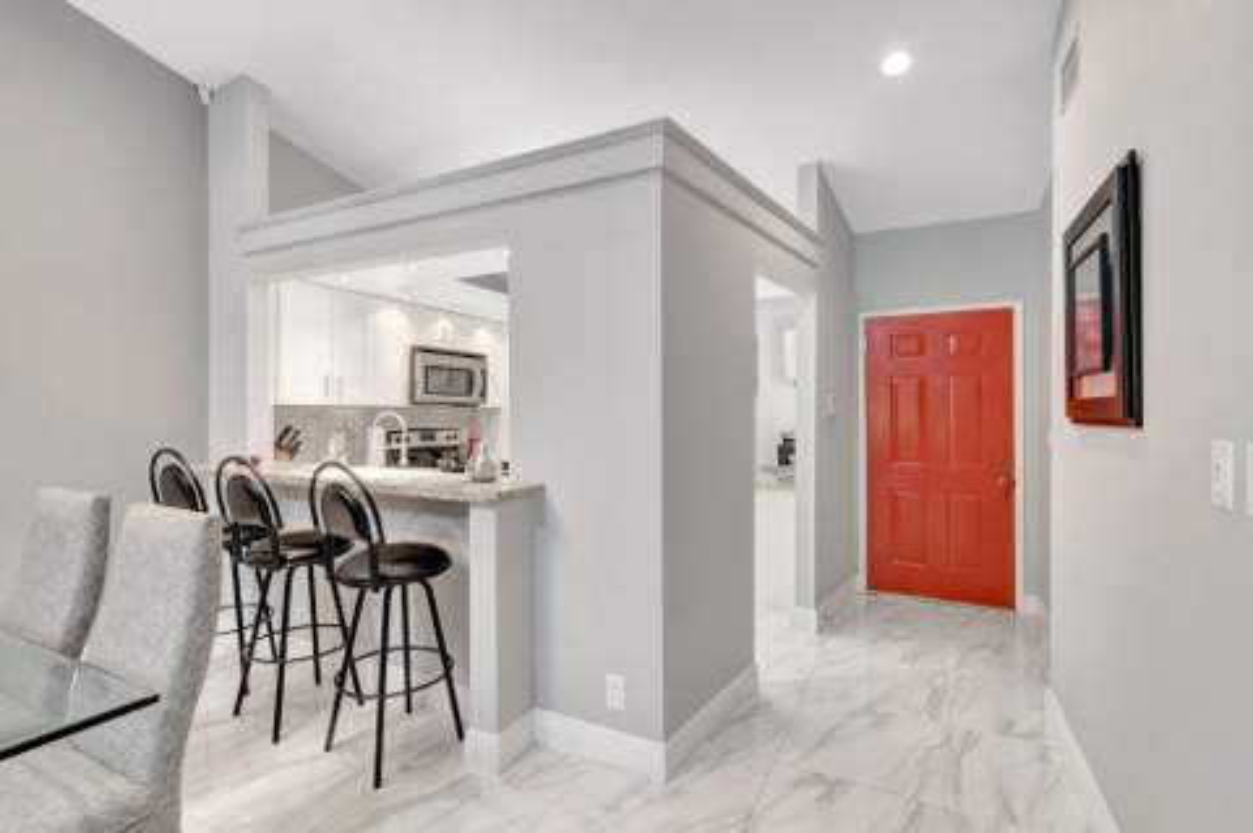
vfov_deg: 77.2
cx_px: 626
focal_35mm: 15
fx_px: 522
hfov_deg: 100.4
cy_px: 416
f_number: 8
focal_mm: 10
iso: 1000
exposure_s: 1/10
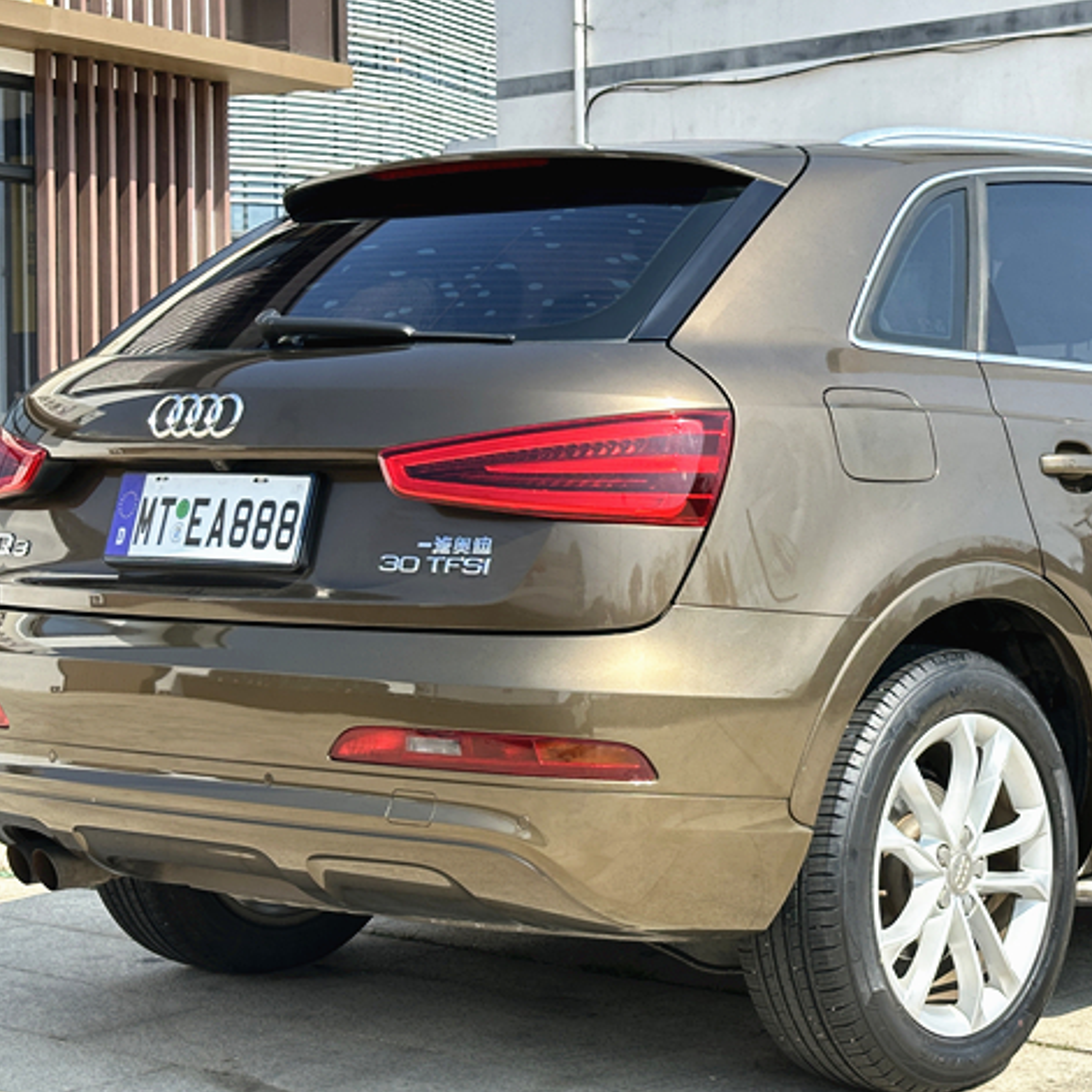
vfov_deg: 24.0
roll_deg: -0.2
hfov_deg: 23.7
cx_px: 823
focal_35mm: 72
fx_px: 2570
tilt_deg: -0.5
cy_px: 438
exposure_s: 1/1695
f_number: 1.78
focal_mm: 6.86
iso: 64
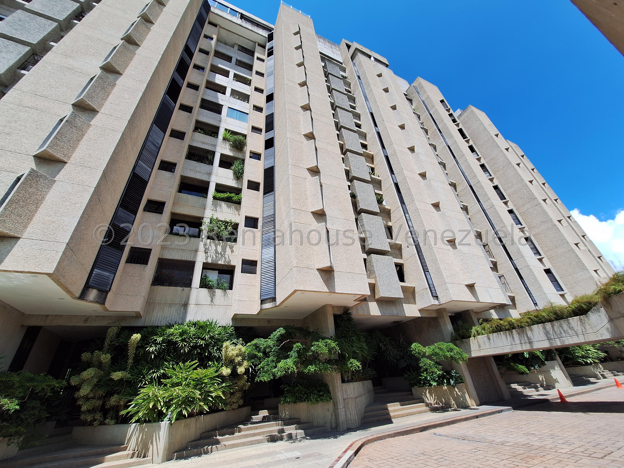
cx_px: 312
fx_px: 234
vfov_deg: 89.9
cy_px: 234
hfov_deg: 106.2
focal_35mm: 13
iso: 40
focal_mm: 1.74
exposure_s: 1/1089
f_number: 2.2
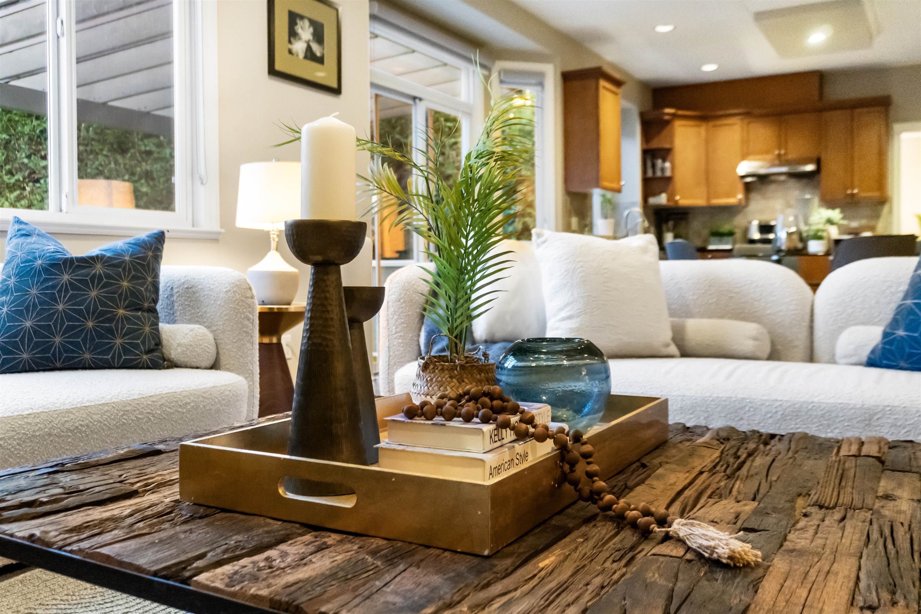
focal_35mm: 32
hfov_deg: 59.5
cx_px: 460
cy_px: 307
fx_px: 806
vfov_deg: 41.7
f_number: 4
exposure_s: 1/160
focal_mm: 21
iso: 3200
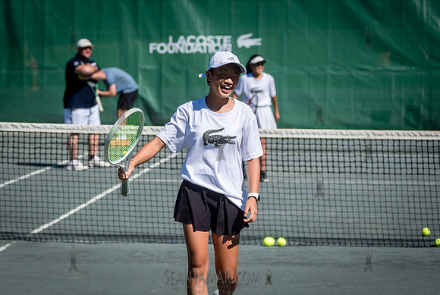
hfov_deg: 17.5
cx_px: 130
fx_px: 1427
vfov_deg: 11.8
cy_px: 120
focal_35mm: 117
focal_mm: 80
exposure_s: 1/4000
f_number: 4
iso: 200
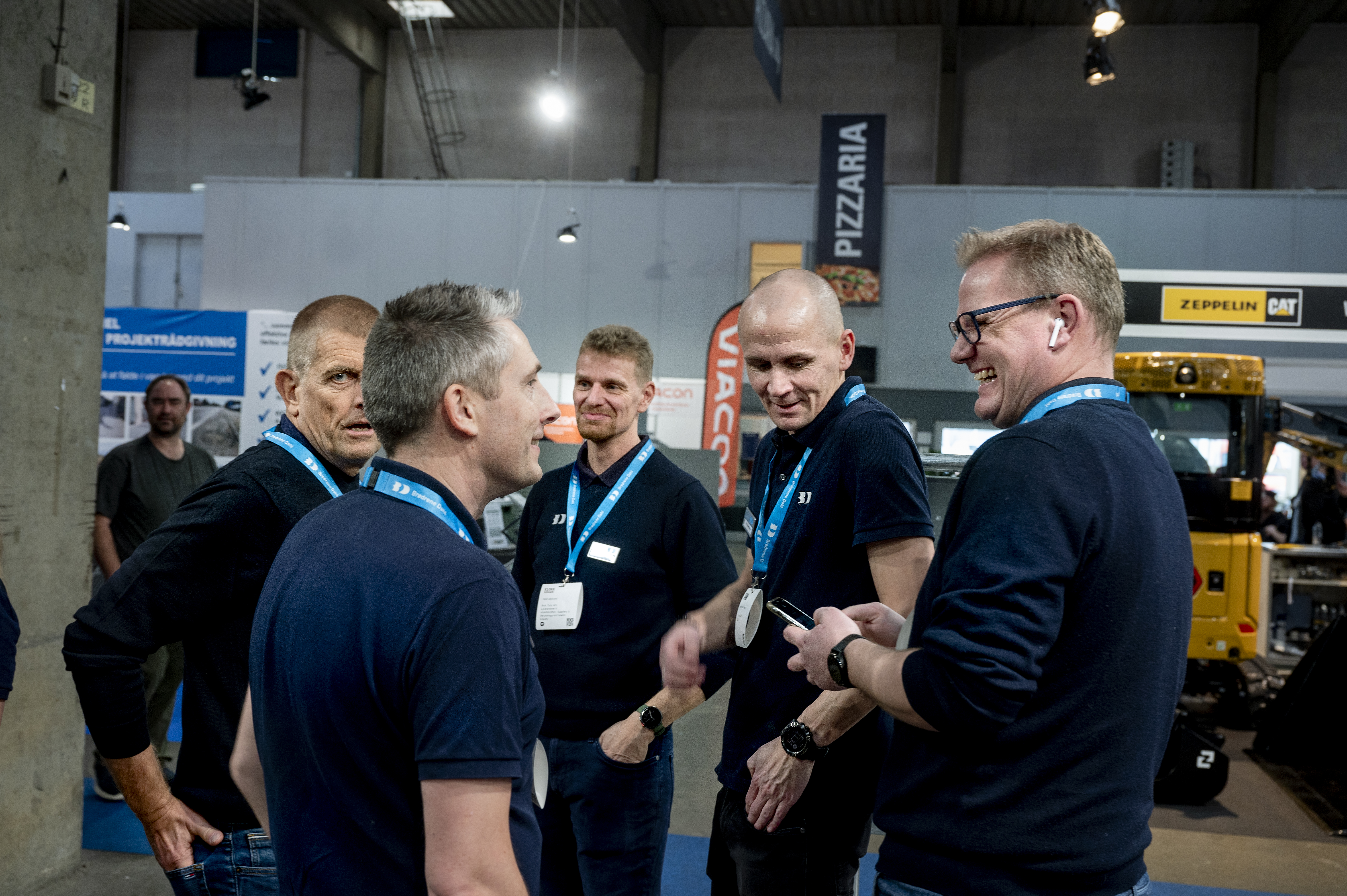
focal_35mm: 39
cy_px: 448
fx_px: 1458
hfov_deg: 49.6
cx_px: 674
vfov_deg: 34.2
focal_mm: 39
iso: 800
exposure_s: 1/100
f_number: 5
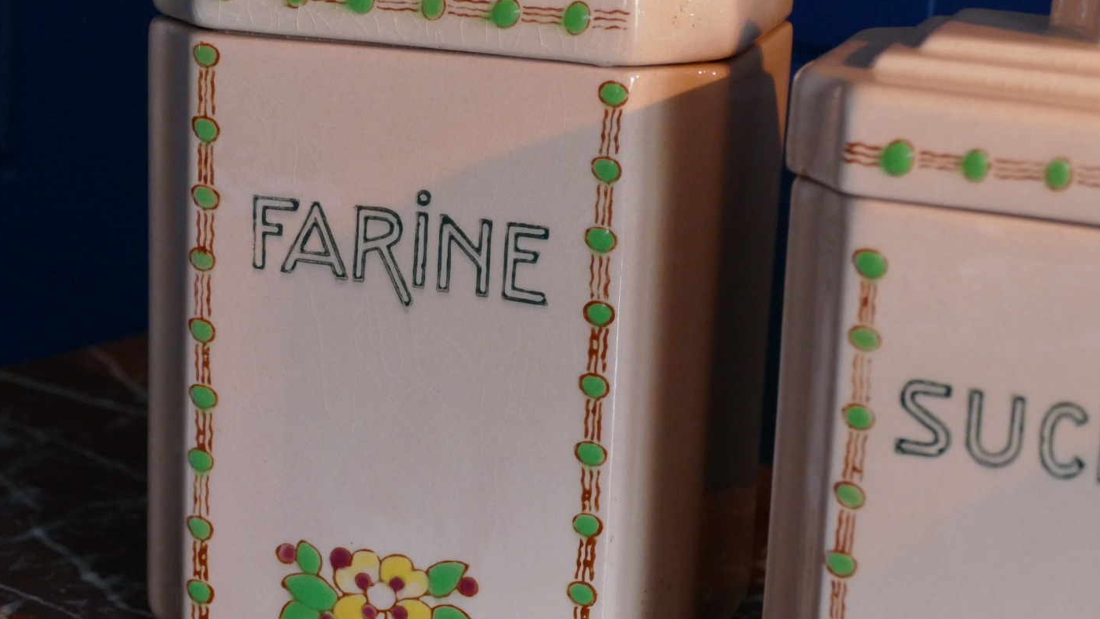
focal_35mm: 104
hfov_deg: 20.5
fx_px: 3034
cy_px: 336
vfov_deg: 11.6
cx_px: 474
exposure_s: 1/60
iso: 1600
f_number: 3.8
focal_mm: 31.83
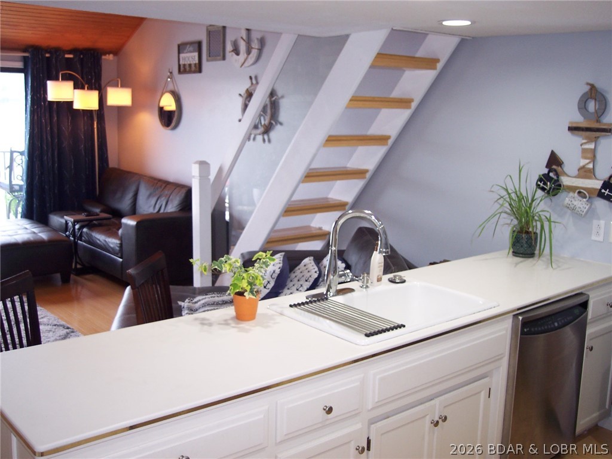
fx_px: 672
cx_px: 306
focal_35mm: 38
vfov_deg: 37.7
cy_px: 230
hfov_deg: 49.0
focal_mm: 8
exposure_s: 1/60
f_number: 2.8
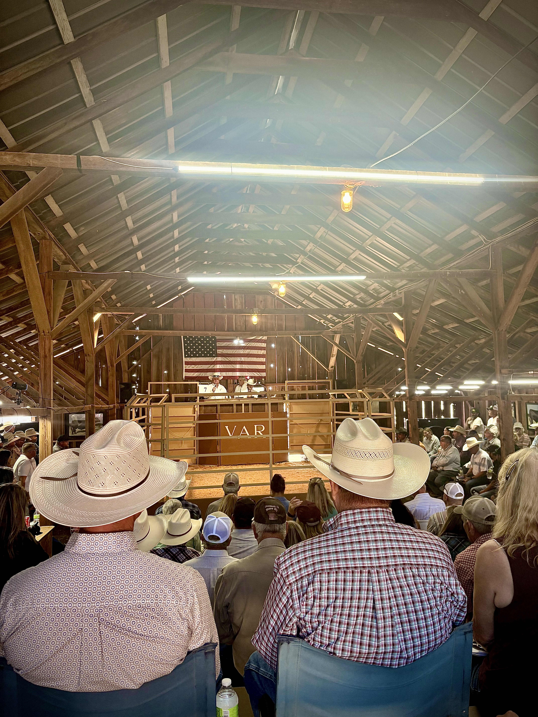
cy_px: 358
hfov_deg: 53.1
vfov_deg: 67.3
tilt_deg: +4.3
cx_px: 269
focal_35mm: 26
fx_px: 539
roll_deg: +1.1
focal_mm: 5.96
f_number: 1.6
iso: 125
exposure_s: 1/120
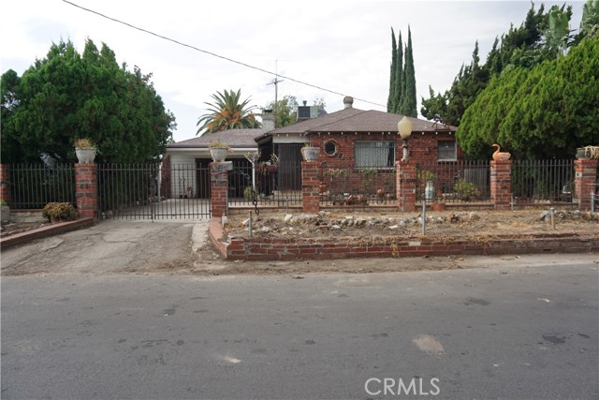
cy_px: 200
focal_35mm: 24
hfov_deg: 73.7
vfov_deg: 53.2
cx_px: 300
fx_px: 399
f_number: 4.5
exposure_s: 1/320
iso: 100
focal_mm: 16
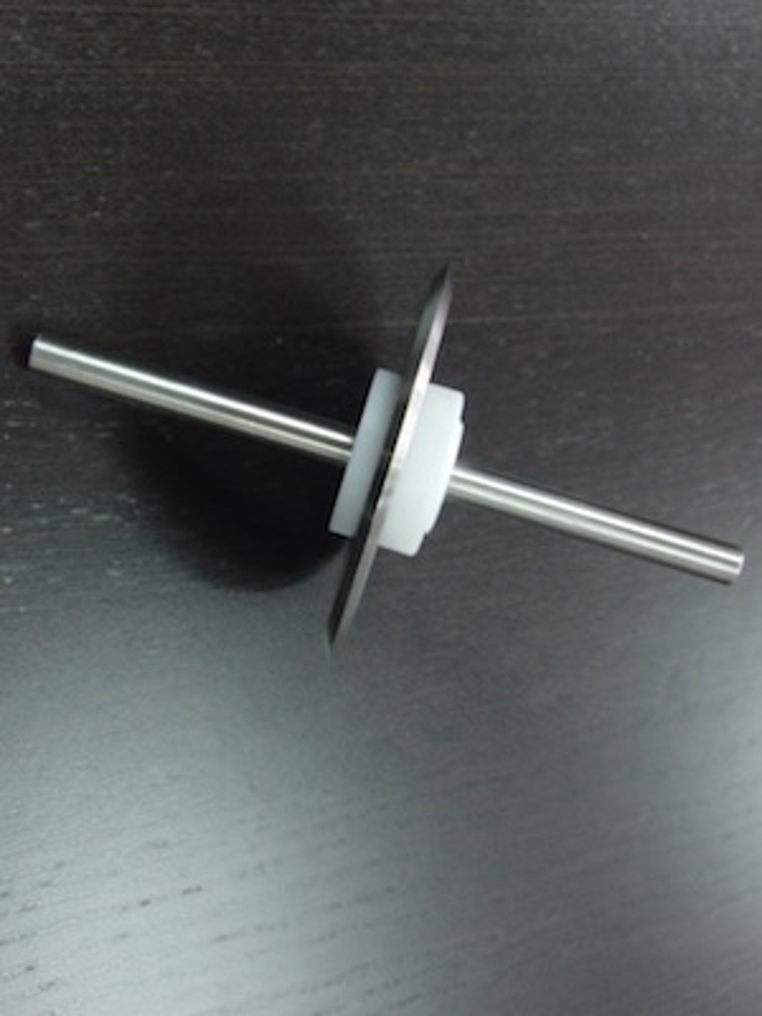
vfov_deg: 39.7
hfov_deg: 30.3
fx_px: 1409
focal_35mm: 48
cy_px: 508
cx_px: 381
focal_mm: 8.4
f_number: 4
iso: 400
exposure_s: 1/10
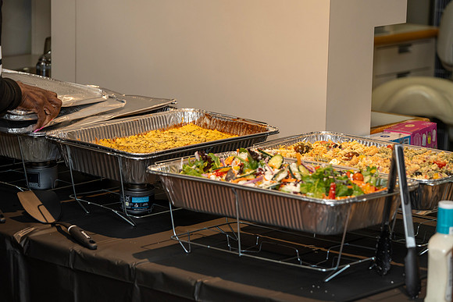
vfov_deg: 10.9
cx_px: 226
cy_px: 151
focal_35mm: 126
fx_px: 1586
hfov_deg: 16.3
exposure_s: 1/160
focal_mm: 126
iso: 500
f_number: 5
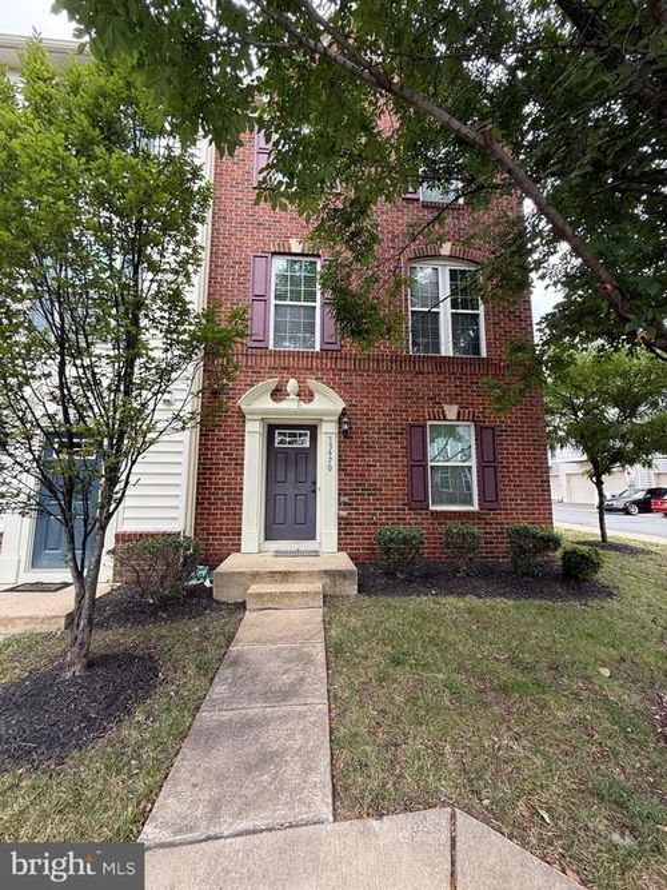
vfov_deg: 102.1
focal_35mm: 14
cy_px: 445
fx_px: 360
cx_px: 334
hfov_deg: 85.7
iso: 50
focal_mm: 2.22
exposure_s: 1/160
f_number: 2.2
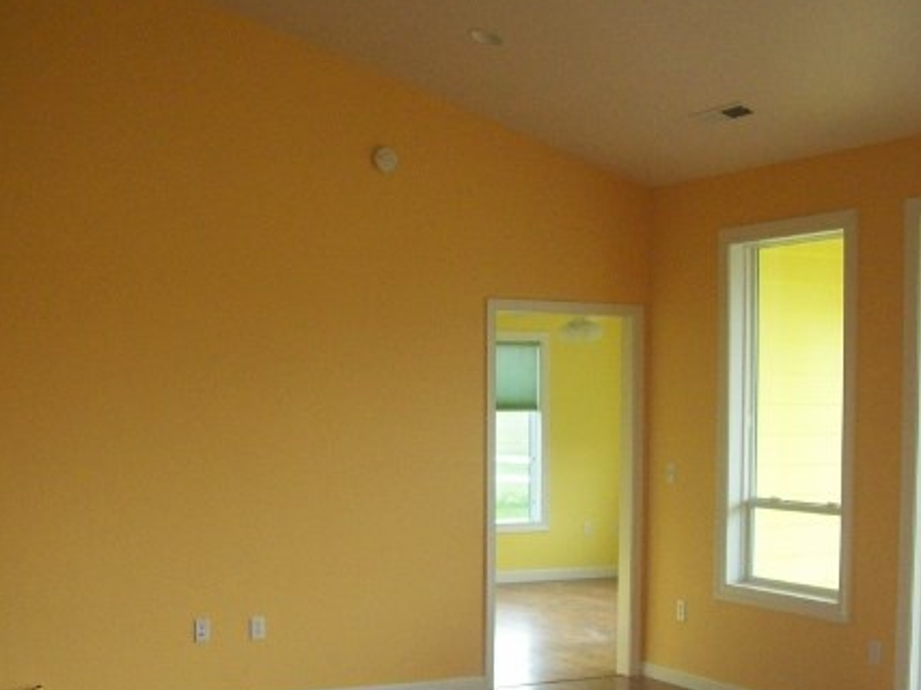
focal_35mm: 54
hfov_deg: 35.4
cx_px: 343
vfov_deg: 26.8
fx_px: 1436
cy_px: 492
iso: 200
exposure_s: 1/110
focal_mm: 6
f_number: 2.7
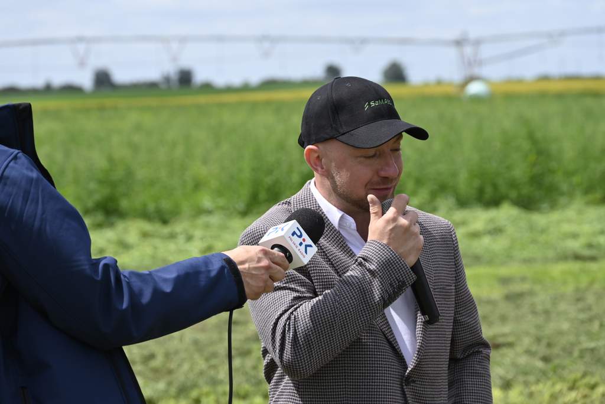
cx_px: 302
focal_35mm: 135
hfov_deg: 15.2
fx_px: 2270
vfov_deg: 10.2
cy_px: 202
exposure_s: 1/800
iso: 250
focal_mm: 135
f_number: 7.1
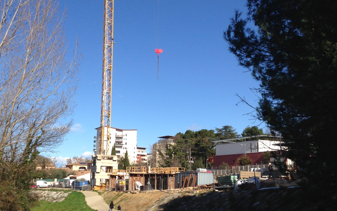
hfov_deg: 42.6
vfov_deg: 27.4
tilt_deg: +11.2
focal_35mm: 47
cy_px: 113
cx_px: 168
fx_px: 432
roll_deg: -0.8
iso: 50
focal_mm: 4.12
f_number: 2.4
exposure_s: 1/2008
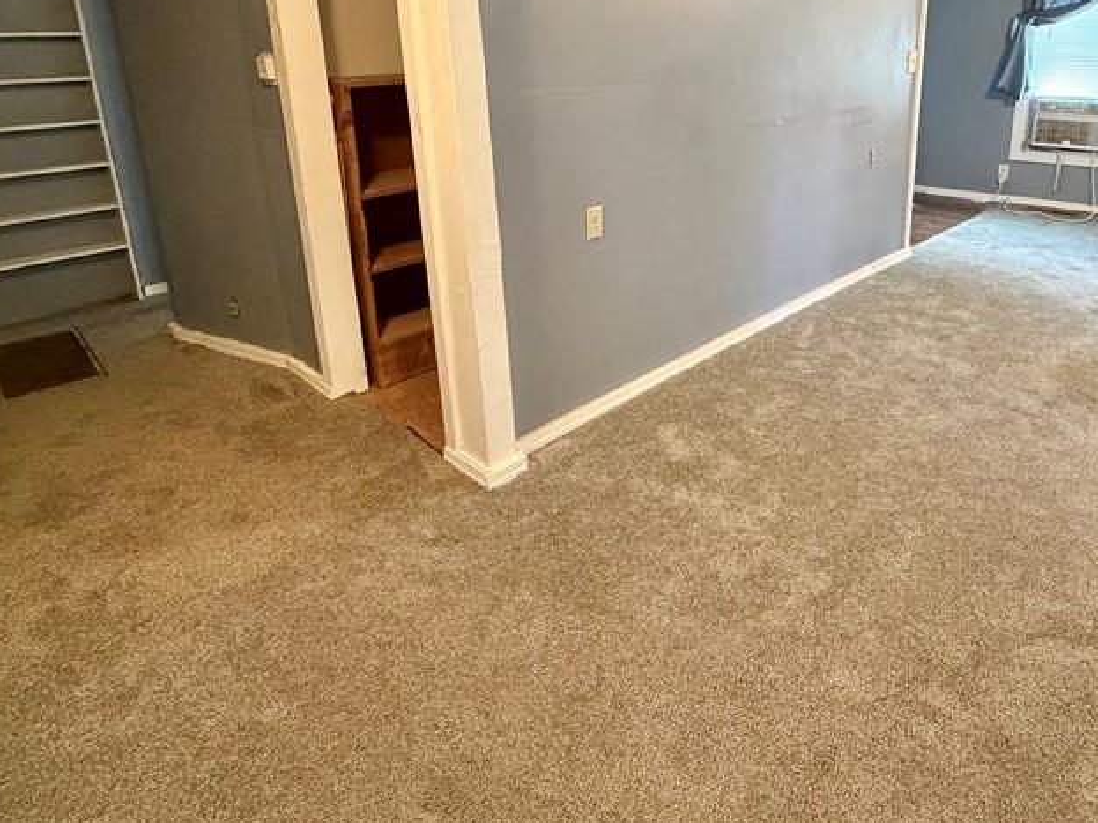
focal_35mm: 23
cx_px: 661
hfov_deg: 73.1
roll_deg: +1.2
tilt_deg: -14.1
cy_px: 226
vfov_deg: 56.5
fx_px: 729
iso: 800
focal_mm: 2.22
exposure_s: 1/60
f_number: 2.2
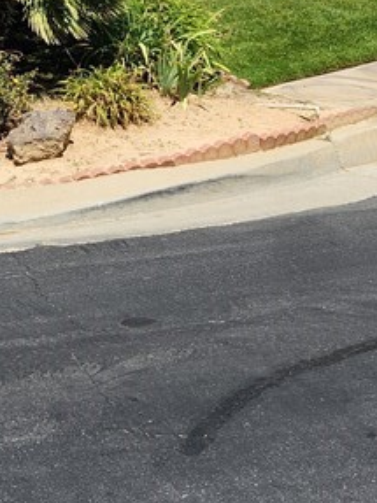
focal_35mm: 82
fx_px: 1192
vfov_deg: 22.0
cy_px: -107
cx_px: 40
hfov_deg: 17.7
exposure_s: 1/1677
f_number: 1.8
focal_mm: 5.4
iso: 20
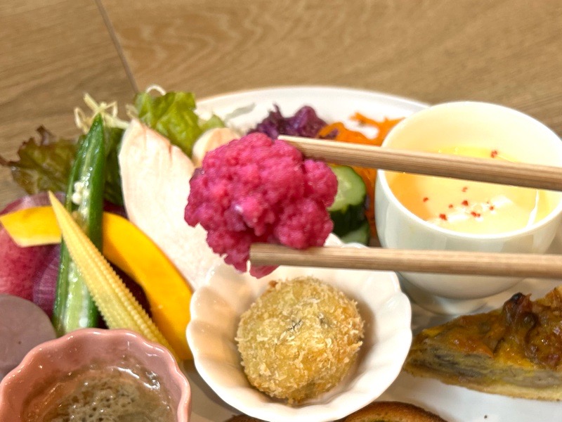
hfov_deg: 67.3
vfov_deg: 53.1
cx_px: 281
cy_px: 211
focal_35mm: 26
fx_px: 422
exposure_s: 1/120
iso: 100
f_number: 1.5
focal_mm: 5.7
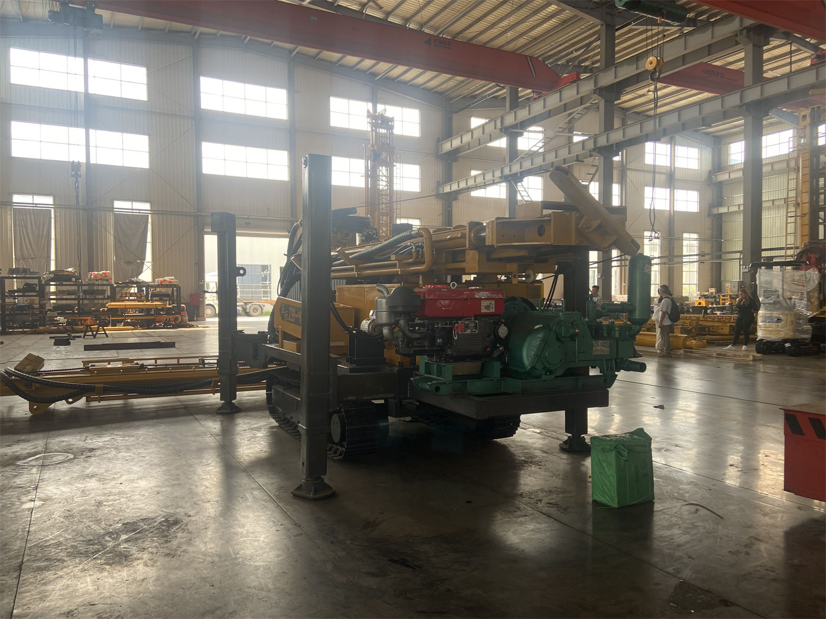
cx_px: 413
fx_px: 620
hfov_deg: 67.3
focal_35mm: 26
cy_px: 310
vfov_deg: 53.1
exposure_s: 1/121
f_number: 1.8
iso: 40
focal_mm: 4.25
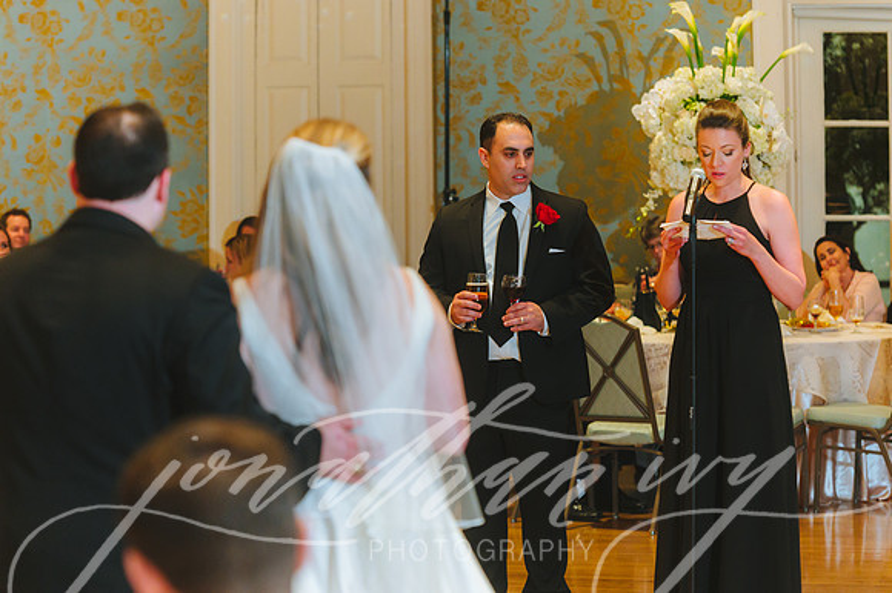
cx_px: 446
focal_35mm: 120
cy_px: 296
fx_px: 2972
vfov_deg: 11.4
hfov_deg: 17.1
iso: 2500
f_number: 2.8
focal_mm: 120
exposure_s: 1/60
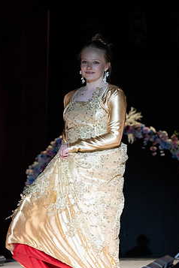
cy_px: 170
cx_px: 119
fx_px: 1335
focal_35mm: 179
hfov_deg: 7.7
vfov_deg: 11.5
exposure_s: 1/250
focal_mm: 88
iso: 1000
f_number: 5.6
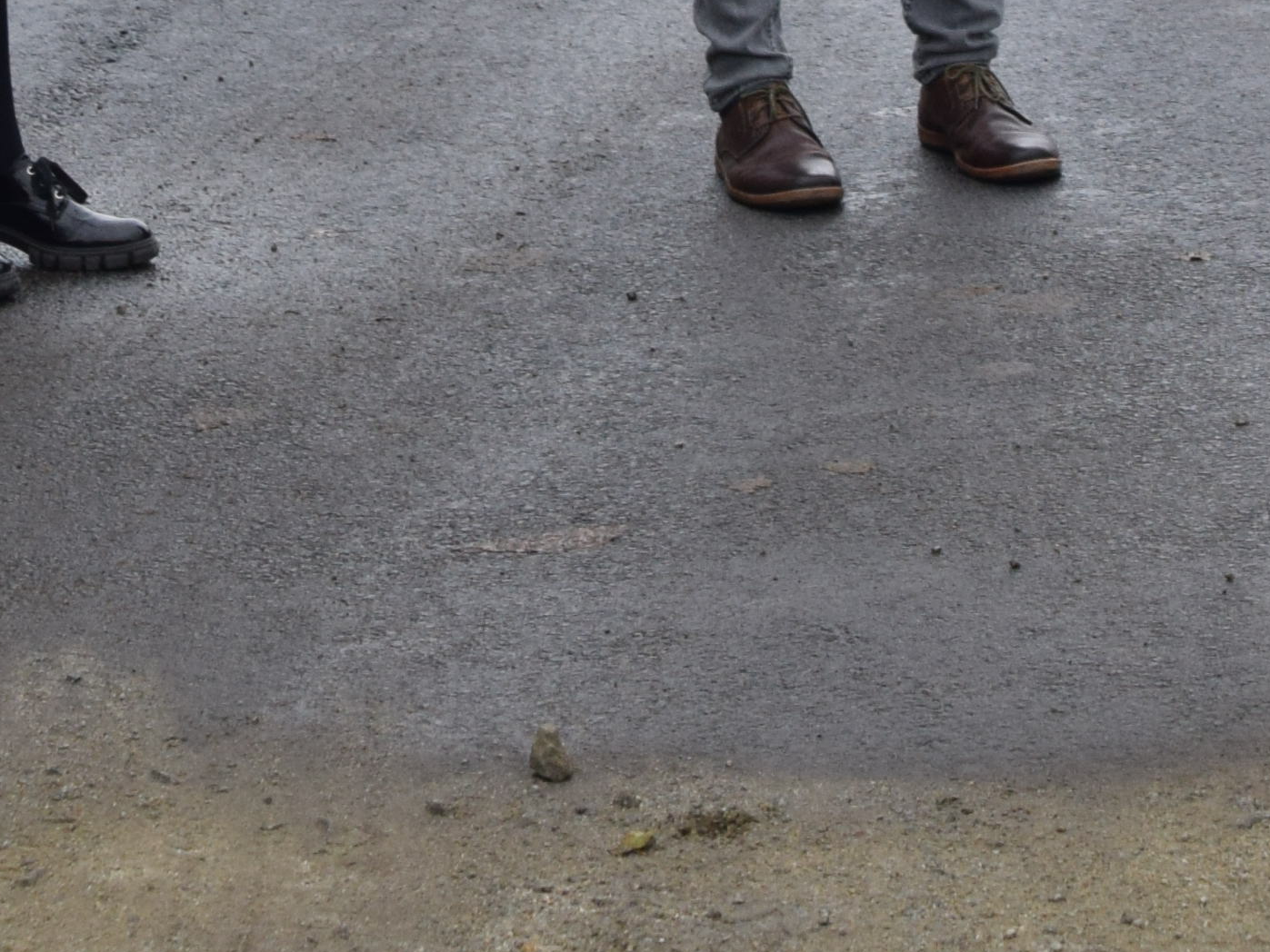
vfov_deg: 9.0
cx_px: 895
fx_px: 5907
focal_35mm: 161
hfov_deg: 12.2
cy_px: -533
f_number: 7.1
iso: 400
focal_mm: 26
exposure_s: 1/200
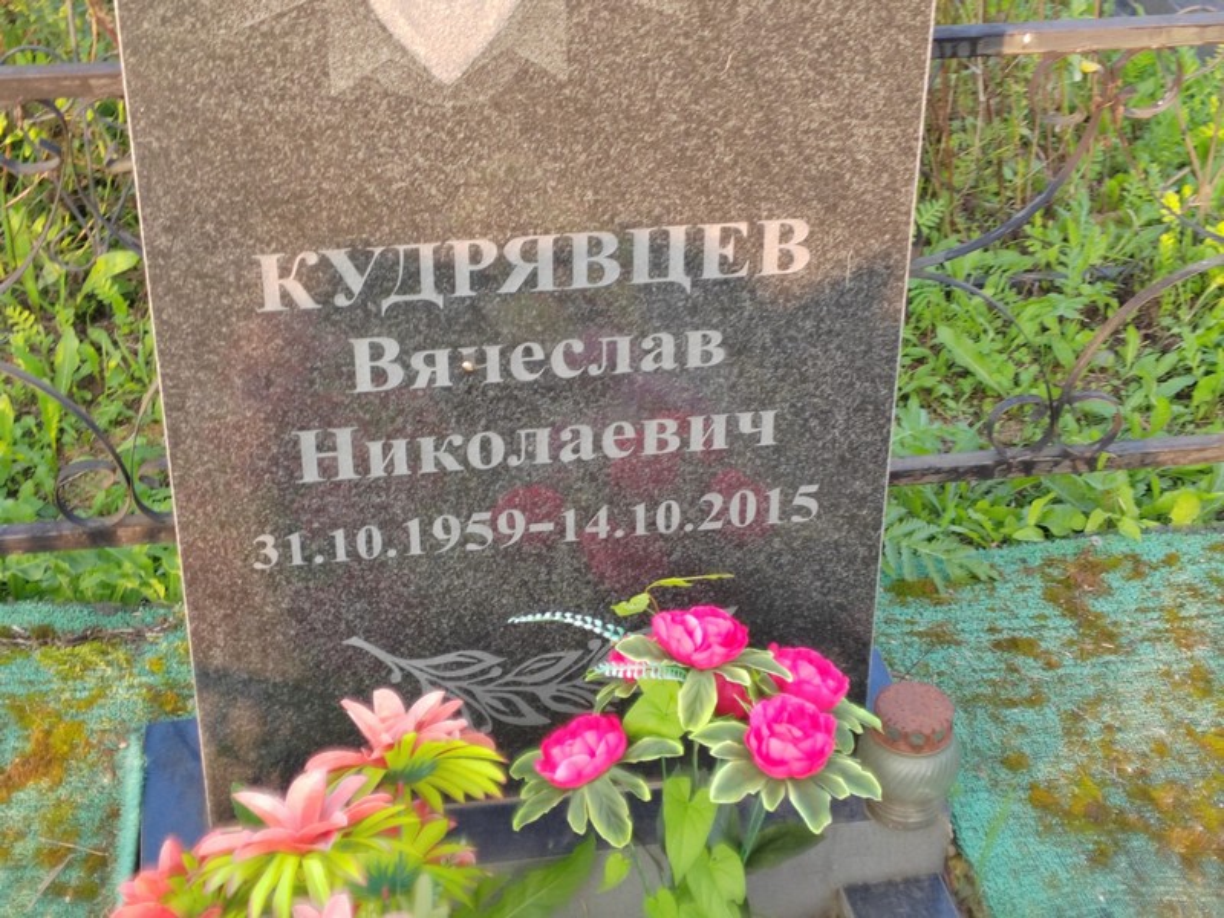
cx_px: 612
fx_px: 2157
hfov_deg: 31.7
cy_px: 459
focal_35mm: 61
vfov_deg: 24.0
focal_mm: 5.52
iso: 125
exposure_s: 1/100
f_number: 1.9
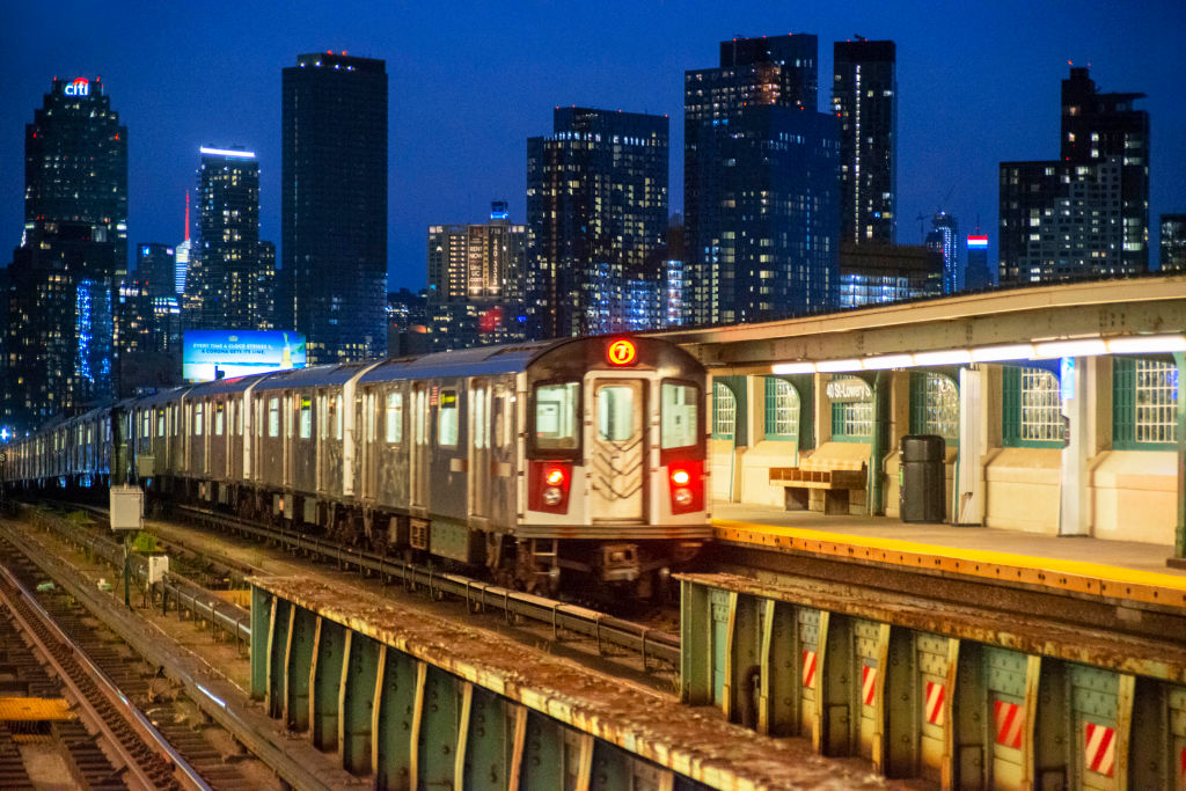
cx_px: 593
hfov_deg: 20.8
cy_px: 396
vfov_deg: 14.0
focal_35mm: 98
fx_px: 3229
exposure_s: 1/50
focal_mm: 98
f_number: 4.5
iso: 6400
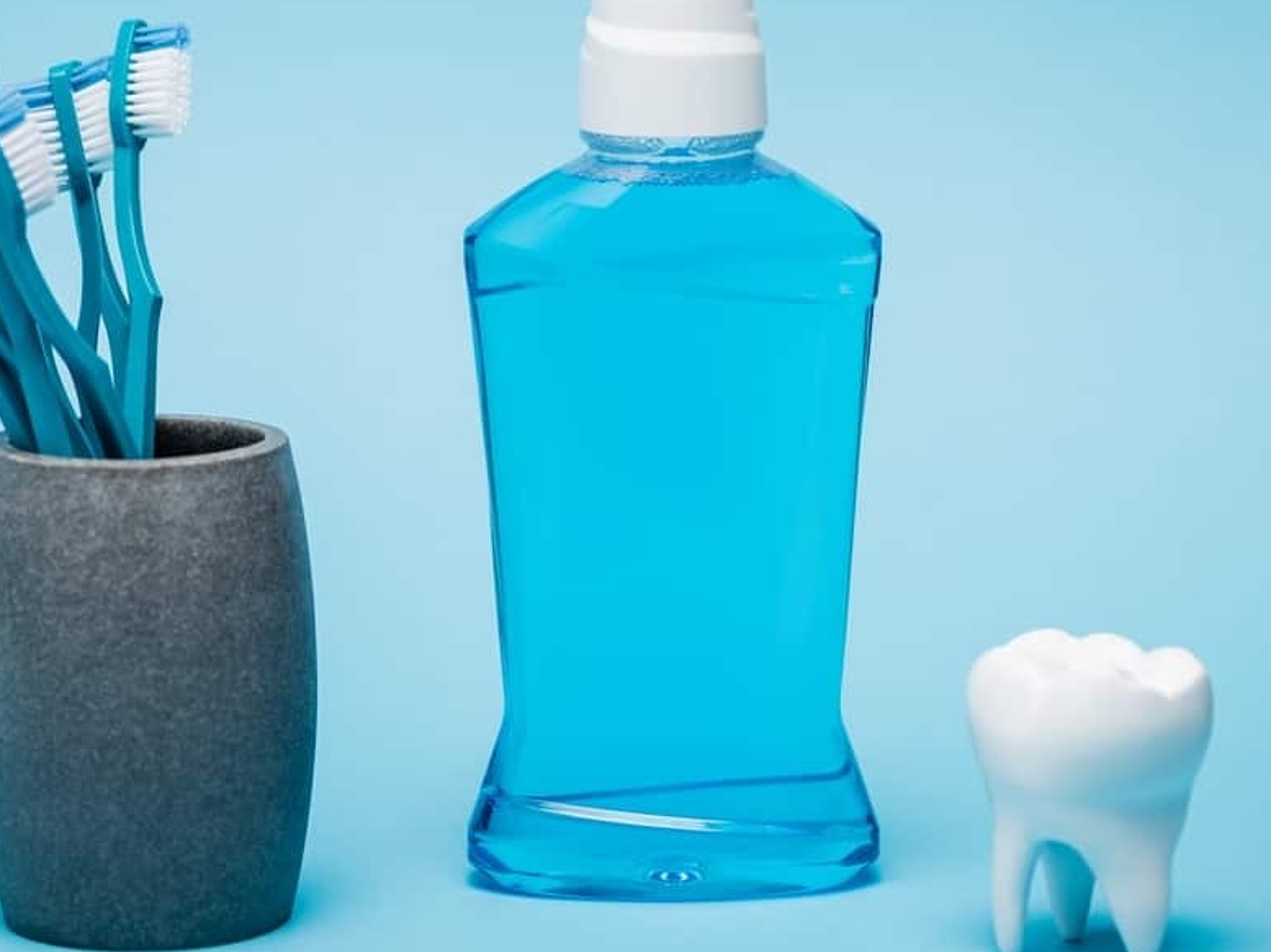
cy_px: 409
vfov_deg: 9.5
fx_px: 5725
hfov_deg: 12.7
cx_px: 553
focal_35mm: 156
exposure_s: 1/160
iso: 64
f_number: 5
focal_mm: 105
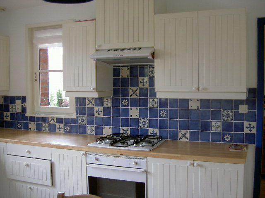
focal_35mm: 39
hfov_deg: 47.9
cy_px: 99
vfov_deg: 36.8
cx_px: 132
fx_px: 299
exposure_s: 1/13.9
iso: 100
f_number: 2.8
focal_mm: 8
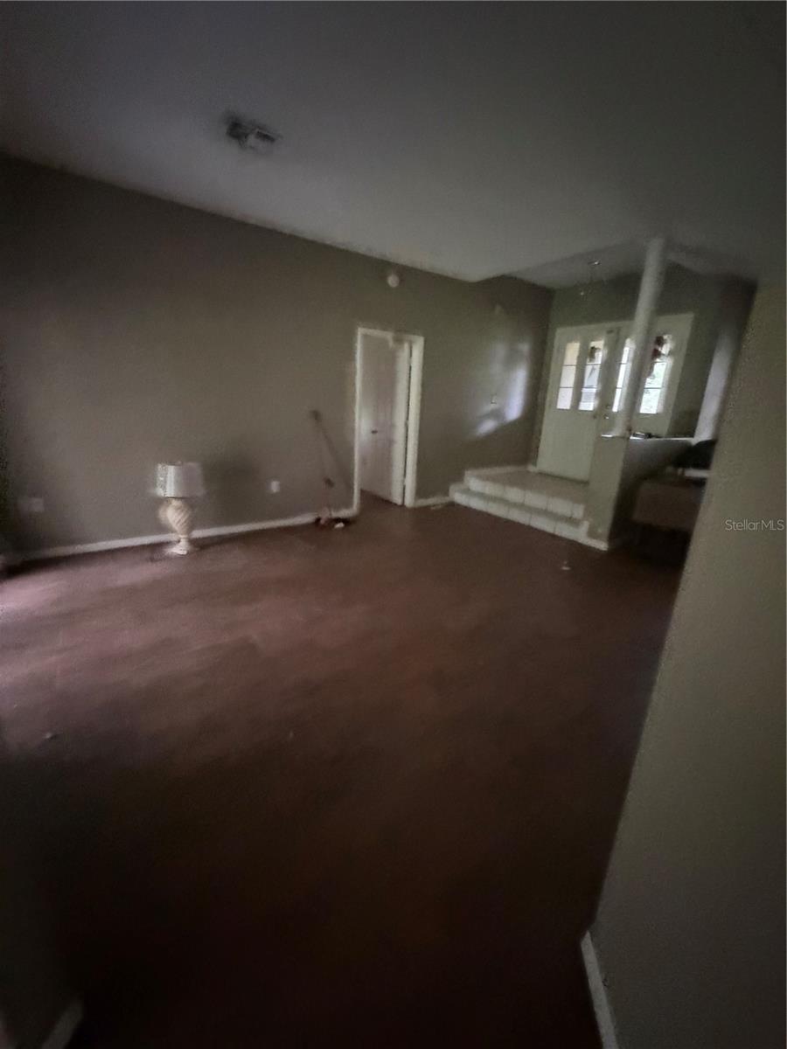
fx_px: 424
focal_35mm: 14
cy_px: 524
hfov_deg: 85.7
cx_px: 394
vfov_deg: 102.1
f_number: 2.2
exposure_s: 1/30
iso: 2000
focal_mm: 2.22
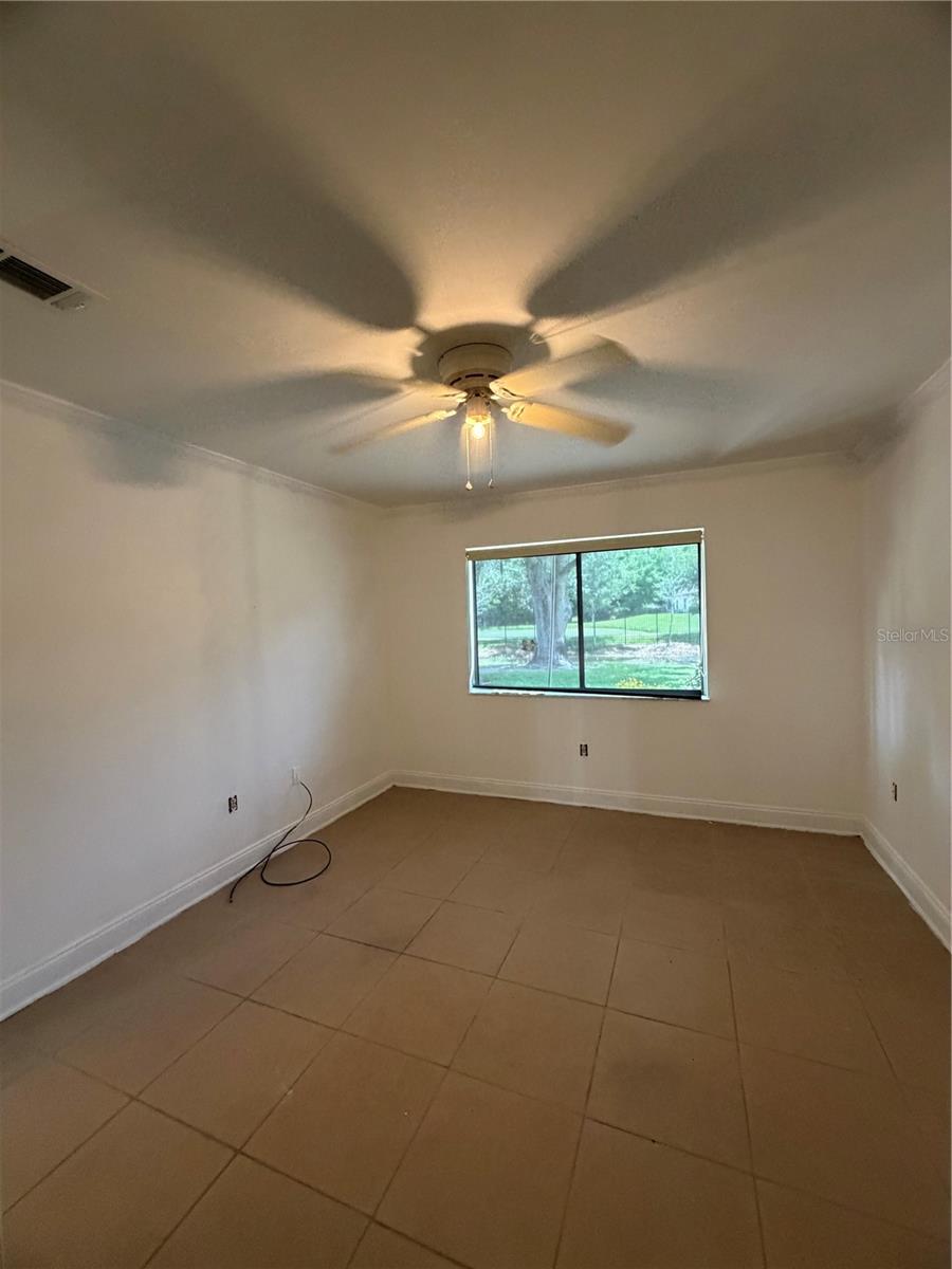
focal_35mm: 14
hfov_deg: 85.7
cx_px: 476
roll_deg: +1.6
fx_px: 513
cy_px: 634
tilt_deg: -1.9
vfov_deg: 102.1
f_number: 2.2
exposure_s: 1/60
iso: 500
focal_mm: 2.22
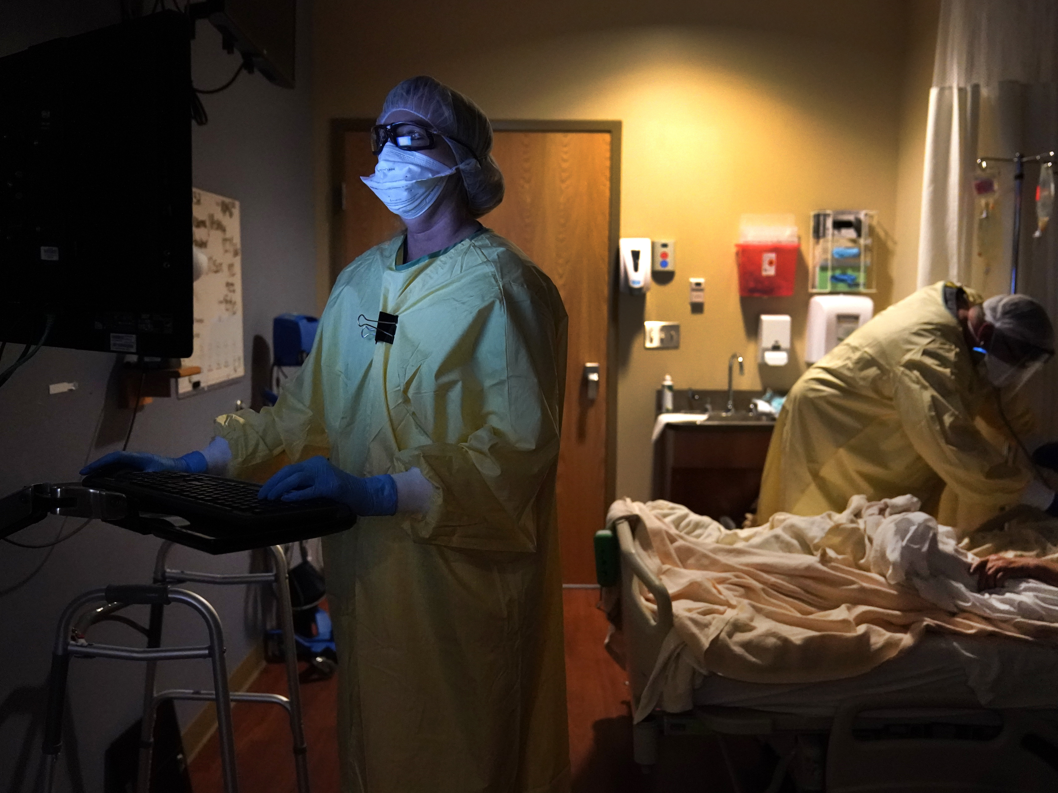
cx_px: 541
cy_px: 396
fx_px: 917
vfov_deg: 46.8
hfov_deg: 60.0
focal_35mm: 30
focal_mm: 27
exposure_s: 1/640
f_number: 2.8
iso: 8000
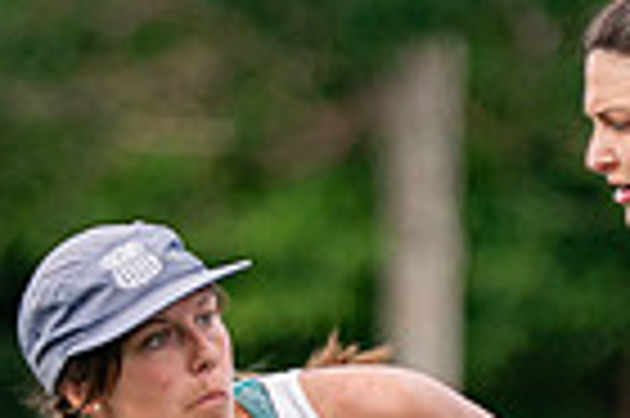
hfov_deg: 2.2
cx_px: 487
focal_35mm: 948
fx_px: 16570
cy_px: 713
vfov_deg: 1.4
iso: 640
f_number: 2.8
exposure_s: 1/3200
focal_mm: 182
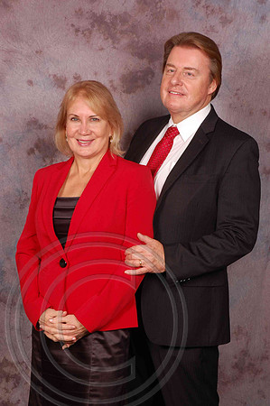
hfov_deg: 18.9
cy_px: 203
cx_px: 135
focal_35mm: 72
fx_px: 812
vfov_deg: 28.1
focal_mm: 48
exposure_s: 1/125
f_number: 10
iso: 200
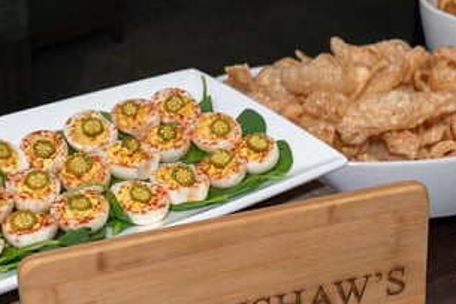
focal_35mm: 91
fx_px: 1152
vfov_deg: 15.0
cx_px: 353
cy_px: 178
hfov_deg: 22.1
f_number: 5.6
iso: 1000
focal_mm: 37
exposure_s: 1/200
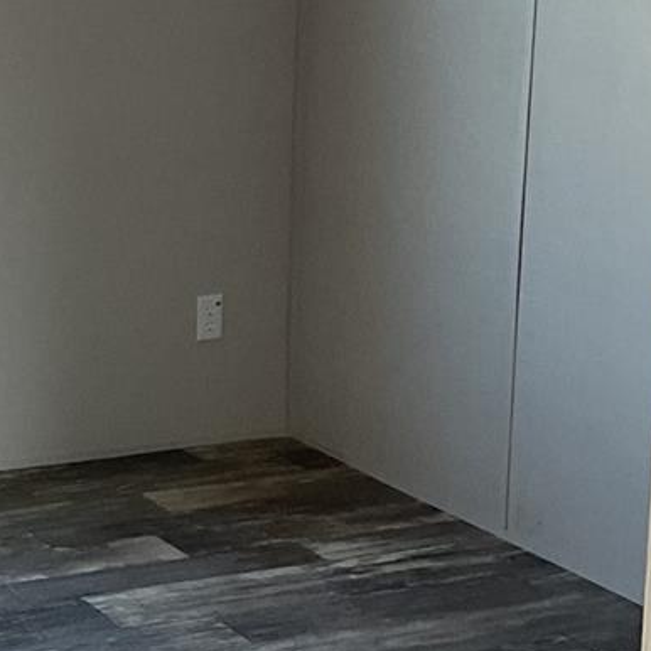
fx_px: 2170
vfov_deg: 17.1
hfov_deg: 16.3
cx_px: -140
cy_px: 309
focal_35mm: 102
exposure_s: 1/60
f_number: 1.8
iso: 64
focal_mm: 3
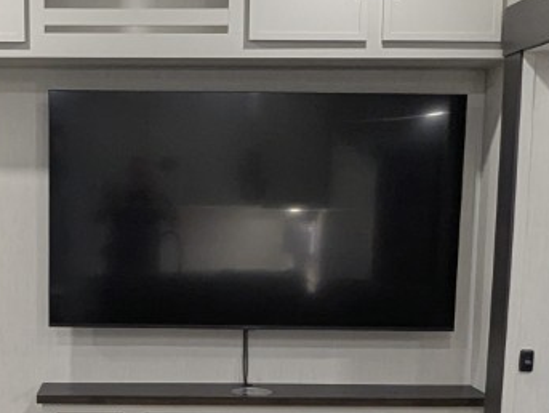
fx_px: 1032
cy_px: 346
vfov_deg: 22.2
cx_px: 127
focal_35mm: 65
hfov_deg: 29.3
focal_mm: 2.35
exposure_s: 1/50.3
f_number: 2.2
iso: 178
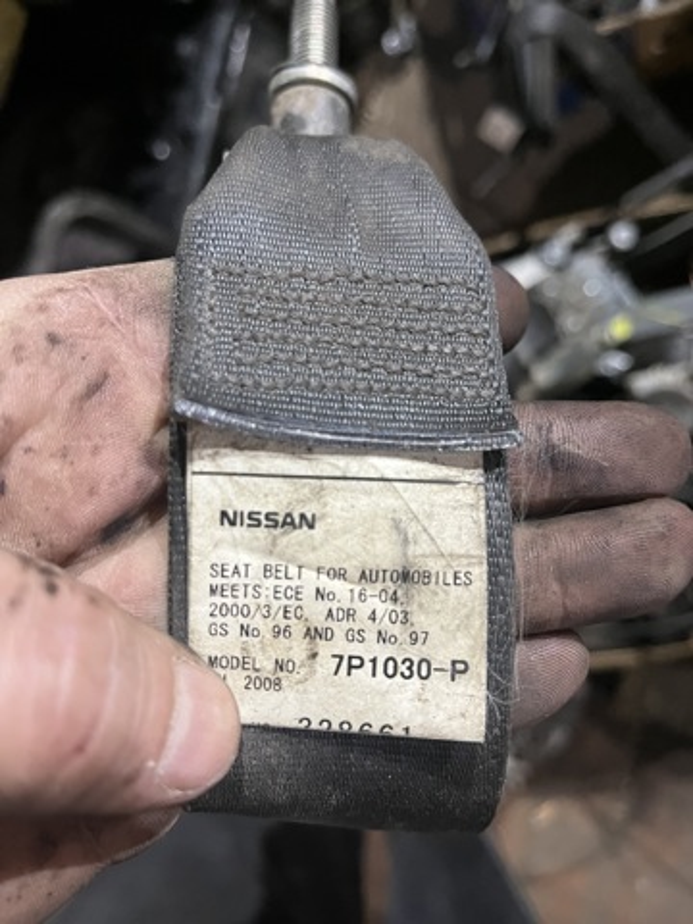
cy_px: 462
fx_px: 694
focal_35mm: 26
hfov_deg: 53.1
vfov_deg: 67.3
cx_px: 346
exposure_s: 1/50
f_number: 1.6
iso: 500
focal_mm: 5.1
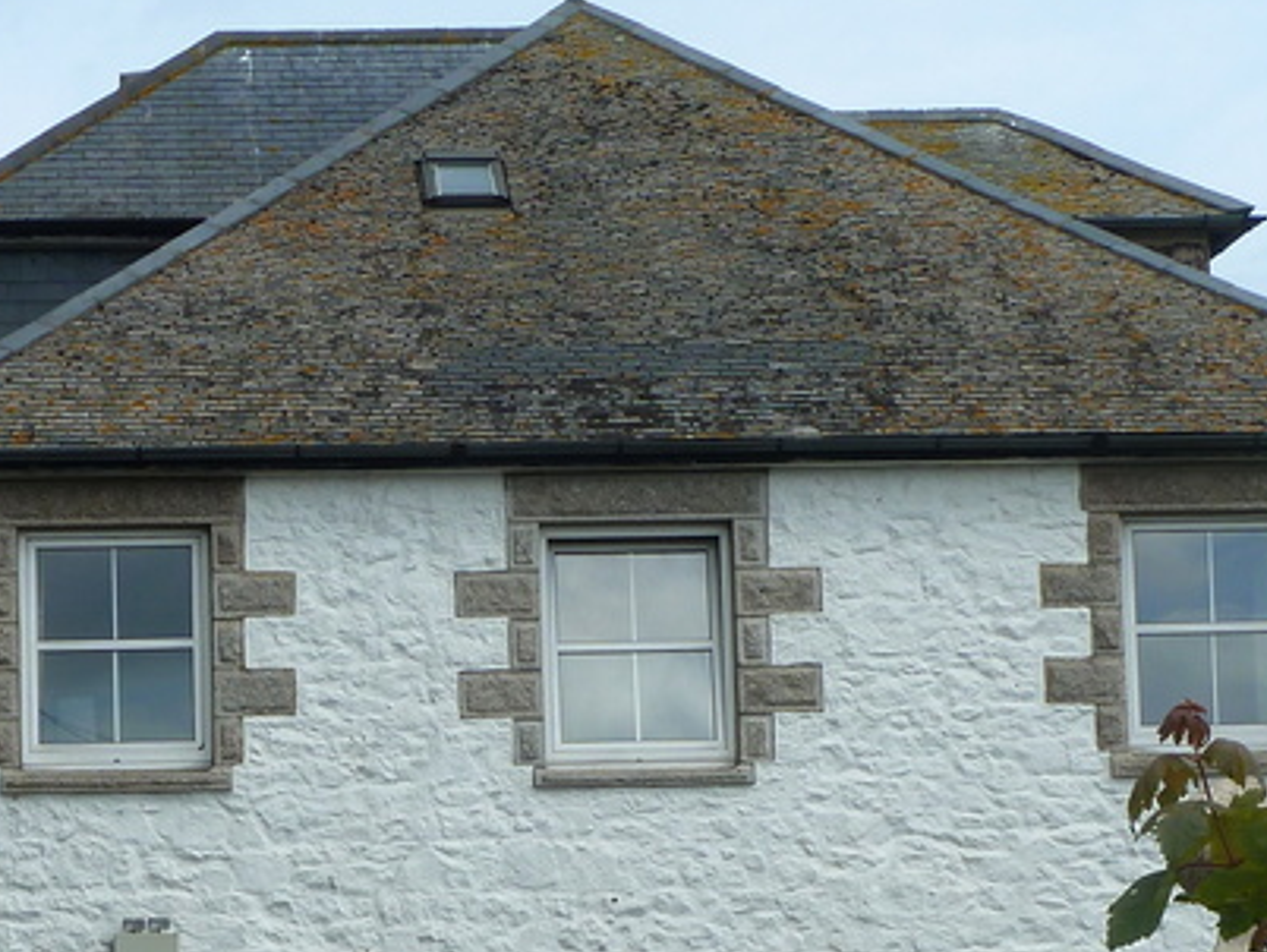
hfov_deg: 17.3
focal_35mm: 112
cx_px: 154
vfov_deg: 13.1
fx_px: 4102
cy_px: 839
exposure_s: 1/400
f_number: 4.5
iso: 80
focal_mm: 7.3
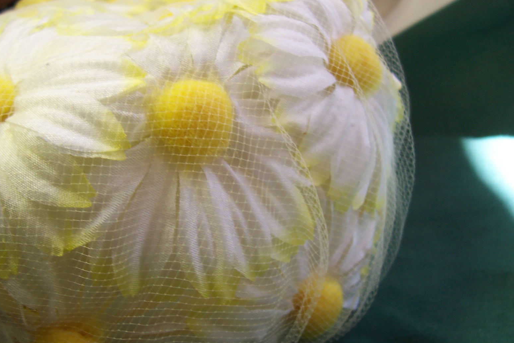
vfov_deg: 32.6
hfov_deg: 47.4
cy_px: 174
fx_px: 585
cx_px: 253
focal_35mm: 41
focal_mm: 5.6
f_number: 2.8
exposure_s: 1/125
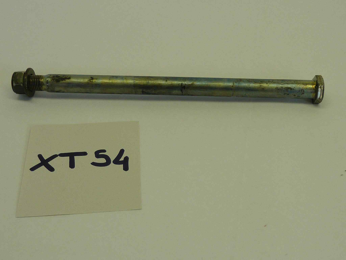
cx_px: 173
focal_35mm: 48
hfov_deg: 39.7
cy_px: 130
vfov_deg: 30.3
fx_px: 480
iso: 80
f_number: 3.3
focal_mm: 4.4
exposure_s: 1/100
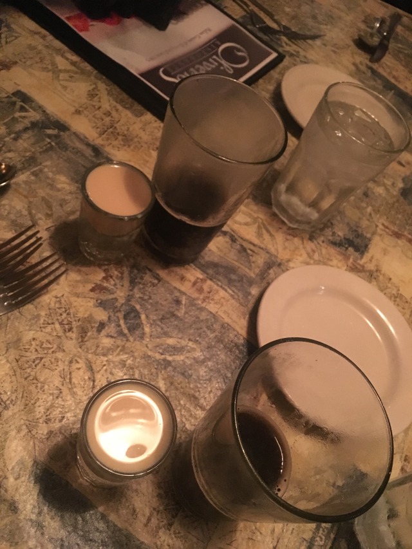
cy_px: 274
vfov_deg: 61.7
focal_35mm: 29
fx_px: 460
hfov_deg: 48.2
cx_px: 206
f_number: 2.2
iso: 640
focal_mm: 4.15
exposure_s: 1/15
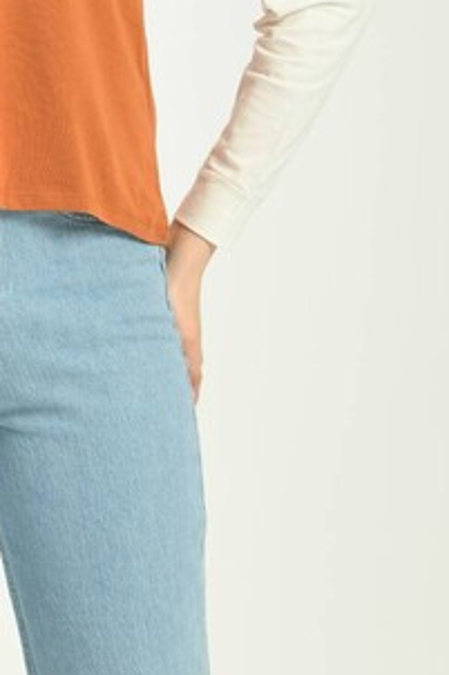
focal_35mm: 298
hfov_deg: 4.6
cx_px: -31
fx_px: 5581
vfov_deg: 6.9
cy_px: 7
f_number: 6.3
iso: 100
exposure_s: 1/160
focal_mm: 120
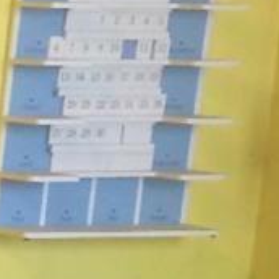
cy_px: 404
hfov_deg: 6.2
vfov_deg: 7.7
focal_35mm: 224
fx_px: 2043
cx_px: -926
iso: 100
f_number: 2.2
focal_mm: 4.15
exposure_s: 1/30
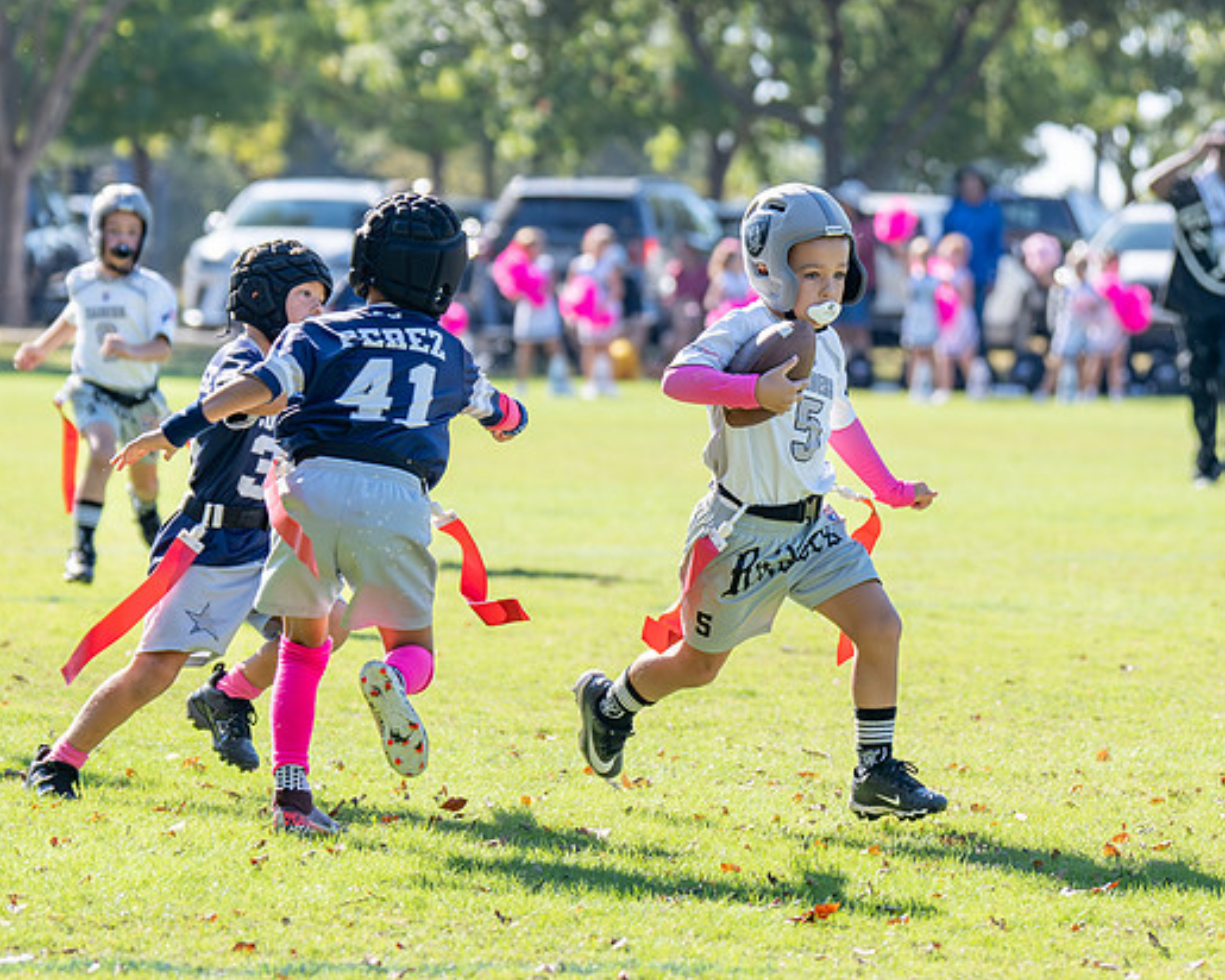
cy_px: 519
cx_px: 743
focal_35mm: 235
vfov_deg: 6.6
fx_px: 8520
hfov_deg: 8.2
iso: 250
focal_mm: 102
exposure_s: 1/2500
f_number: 2.8
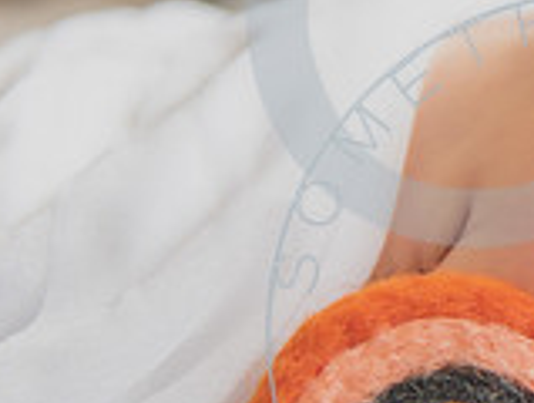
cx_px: 779
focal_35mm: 147
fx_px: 2273
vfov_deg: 10.1
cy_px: 52
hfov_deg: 12.8
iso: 1000
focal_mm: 42
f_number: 2.8
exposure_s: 1/125
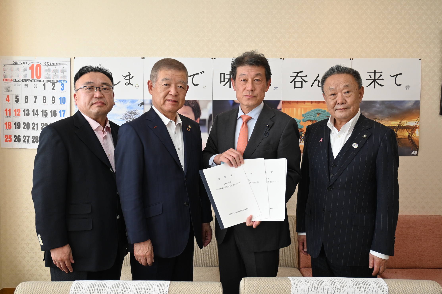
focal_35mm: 32
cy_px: 147
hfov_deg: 58.3
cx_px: 221
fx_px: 396
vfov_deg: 40.8
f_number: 4
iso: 400
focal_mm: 21.5
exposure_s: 1/160
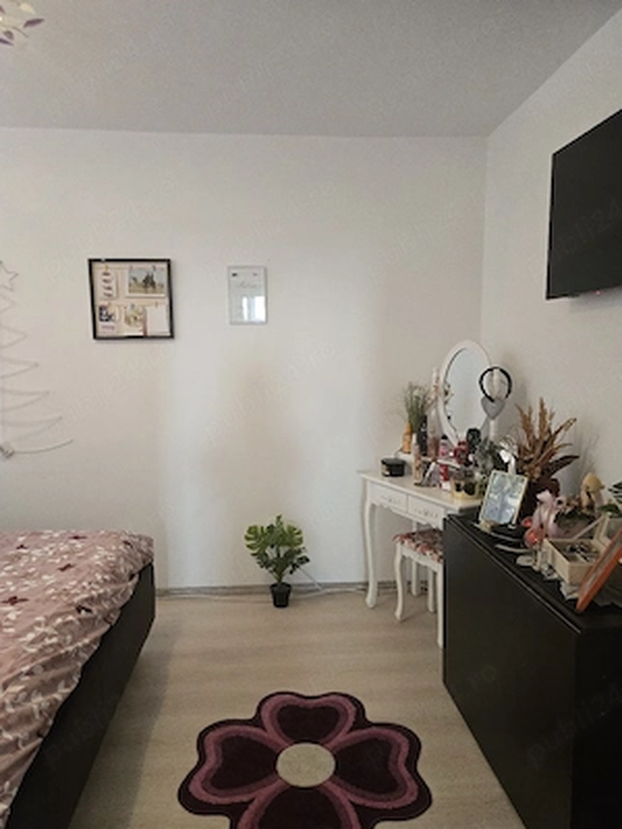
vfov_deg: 73.9
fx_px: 551
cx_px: 311
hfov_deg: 58.9
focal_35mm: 23
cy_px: 414
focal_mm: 5.4
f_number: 1.8
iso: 640
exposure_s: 1/101
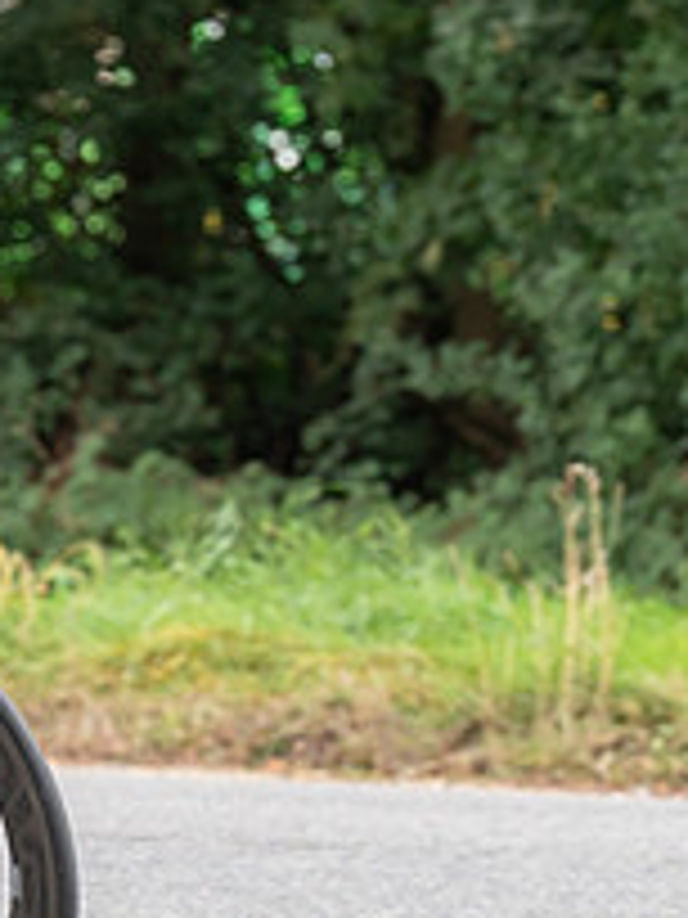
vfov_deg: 5.3
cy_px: 304
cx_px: -225
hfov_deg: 4.0
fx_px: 9858
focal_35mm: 372
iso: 640
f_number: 4
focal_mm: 136
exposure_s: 1/1000
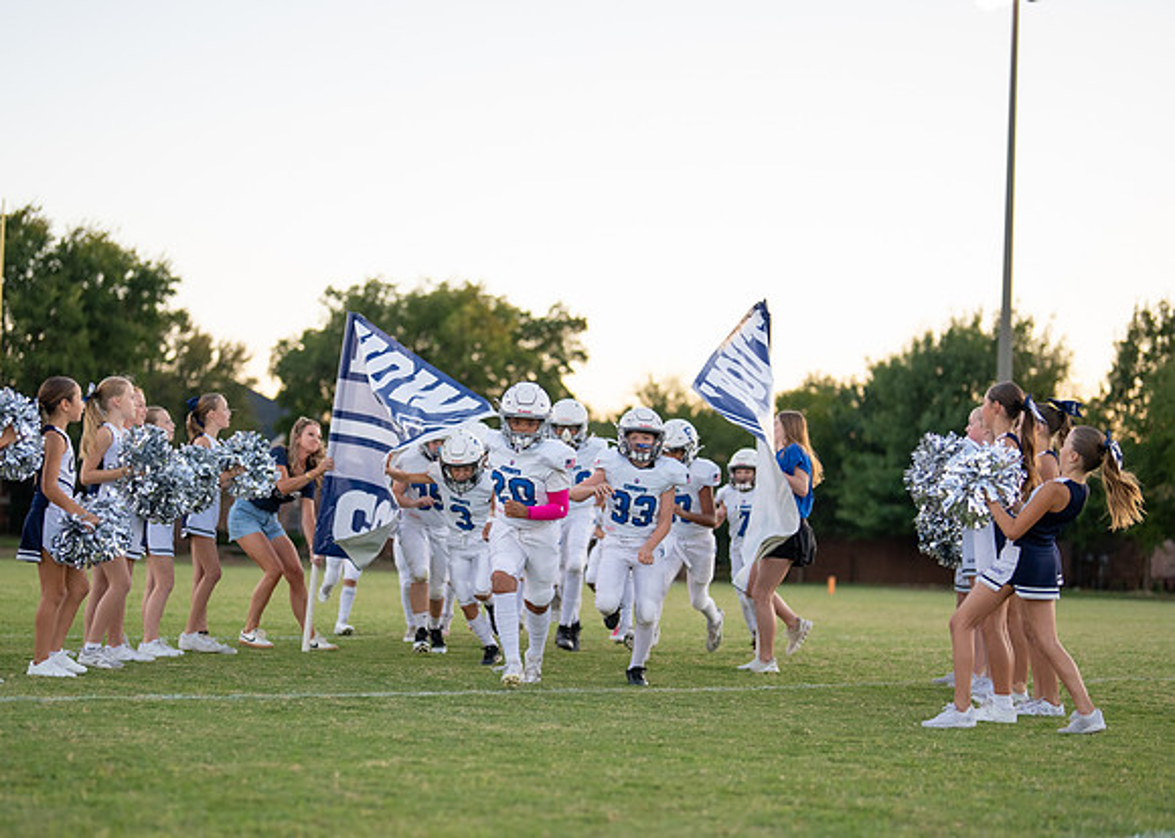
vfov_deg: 21.6
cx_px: 549
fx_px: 2201
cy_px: 476
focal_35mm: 66
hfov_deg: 29.9
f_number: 1.2
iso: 500
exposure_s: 1/2000
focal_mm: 50
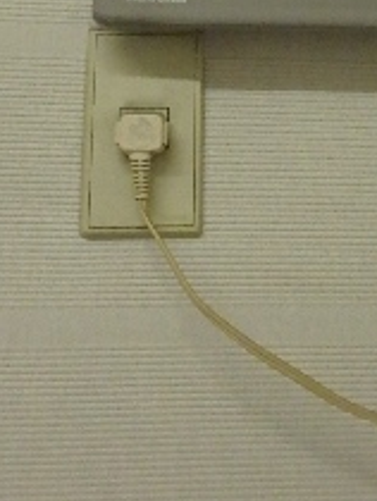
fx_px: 927
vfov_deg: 26.4
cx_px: 253
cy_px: -122
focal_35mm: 64
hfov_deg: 22.9
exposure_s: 1/100
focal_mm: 3.7
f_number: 3.5
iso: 800
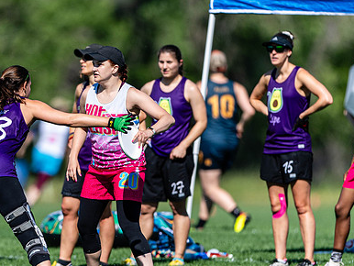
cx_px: 95
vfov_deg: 1.7
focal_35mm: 866
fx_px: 8862
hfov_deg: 2.3
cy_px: 154
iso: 100
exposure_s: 1/2500
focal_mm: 400
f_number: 2.8
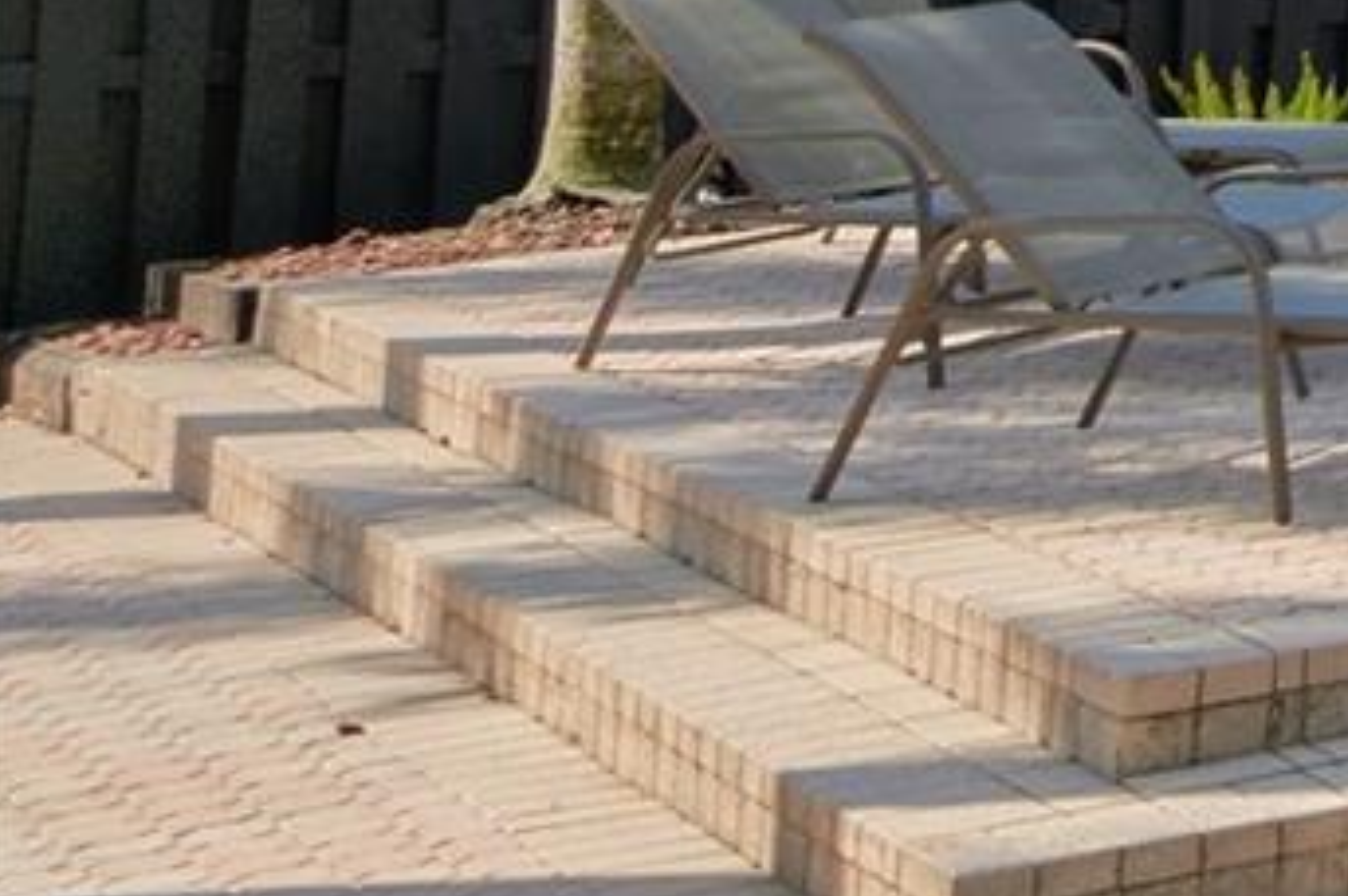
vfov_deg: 16.7
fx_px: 2619
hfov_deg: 15.9
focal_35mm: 70
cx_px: 3128
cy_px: -621
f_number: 11
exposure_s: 1/2200
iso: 640
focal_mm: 10
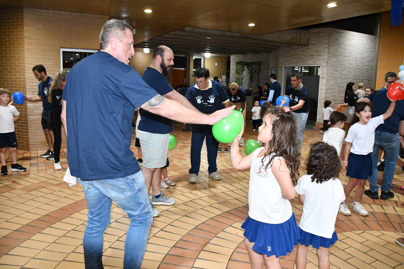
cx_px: 202
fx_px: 303
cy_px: 134
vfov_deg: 47.9
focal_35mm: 27
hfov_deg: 67.4
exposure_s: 1/60
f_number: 3.5
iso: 2800
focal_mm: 18
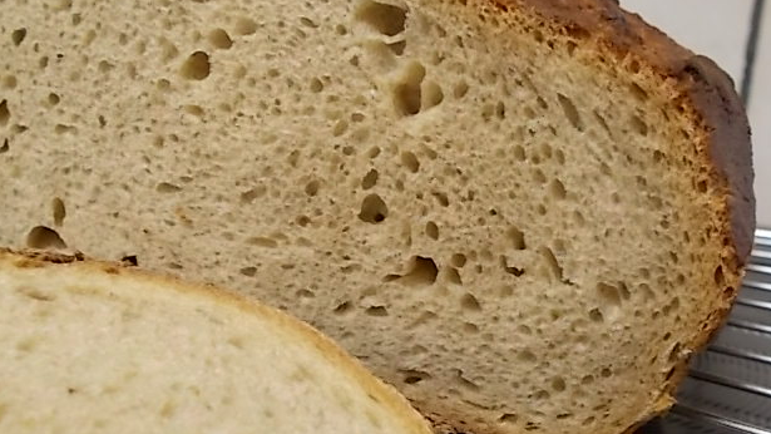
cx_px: 396
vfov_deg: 34.4
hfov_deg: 58.0
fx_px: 695
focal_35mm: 34
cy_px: 286
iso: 200
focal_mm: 5.3
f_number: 3.4
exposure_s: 1/3
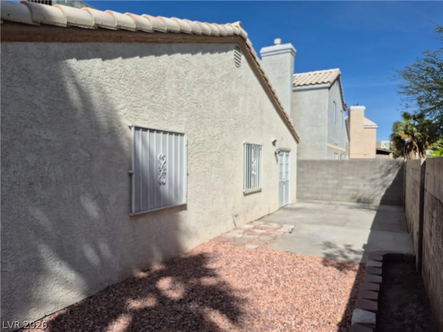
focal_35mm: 23
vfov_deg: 58.9
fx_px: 294
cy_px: 166
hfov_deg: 73.9
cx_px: 222
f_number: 1.8
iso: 25
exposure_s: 1/3432
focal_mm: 5.4
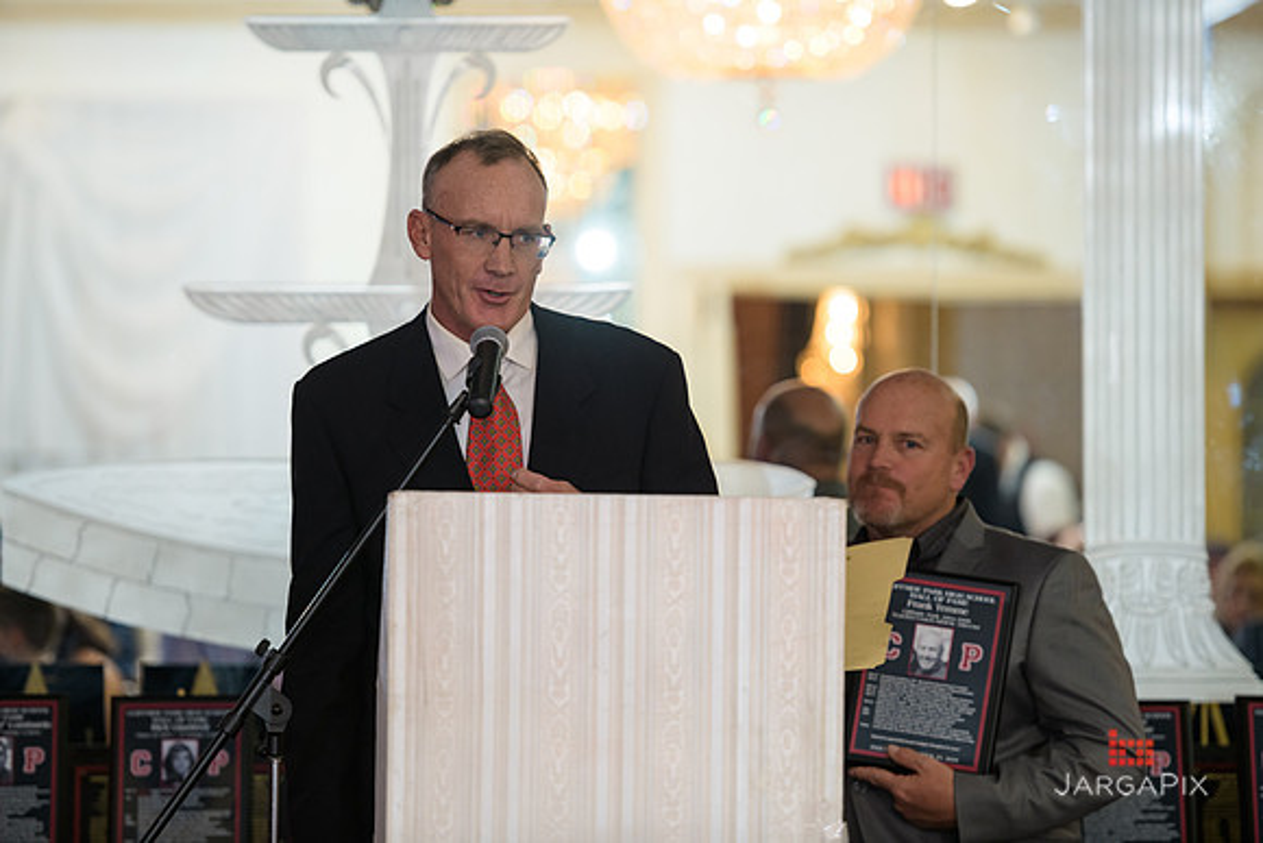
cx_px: 632
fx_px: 5614
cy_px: 422
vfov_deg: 8.6
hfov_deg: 12.8
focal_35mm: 160
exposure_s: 1/125
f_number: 3.2
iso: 1000
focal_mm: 160
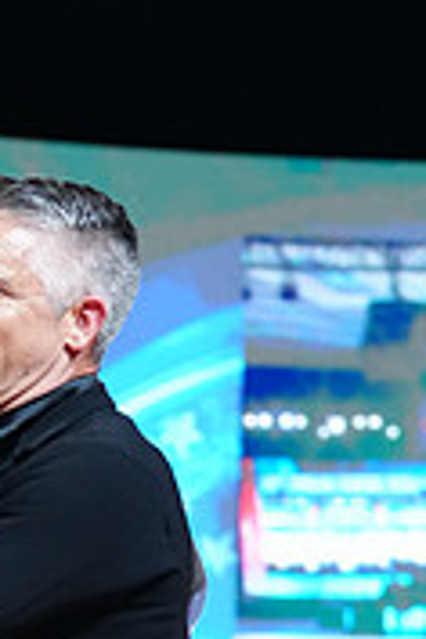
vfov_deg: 6.5
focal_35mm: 314
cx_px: -78
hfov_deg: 4.4
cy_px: 874
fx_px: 5573
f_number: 4
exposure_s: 1/320
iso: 2500
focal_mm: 96
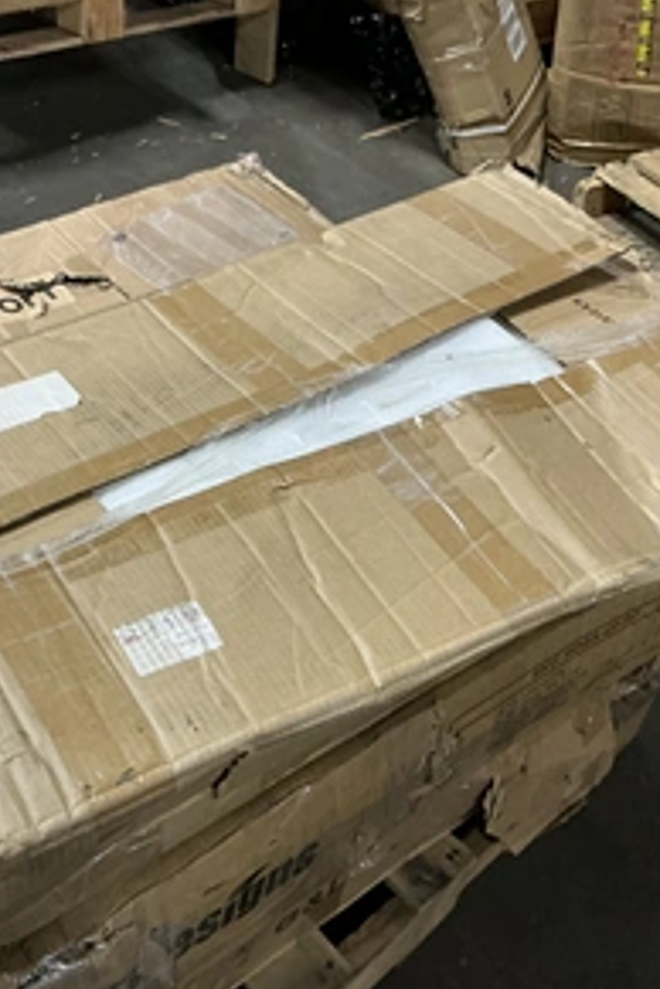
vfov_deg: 48.5
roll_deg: -3.6
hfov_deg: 33.3
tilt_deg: -44.1
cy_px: 493
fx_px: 1100
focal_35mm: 40
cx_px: 269
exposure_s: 1/40
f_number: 1.8
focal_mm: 3
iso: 200
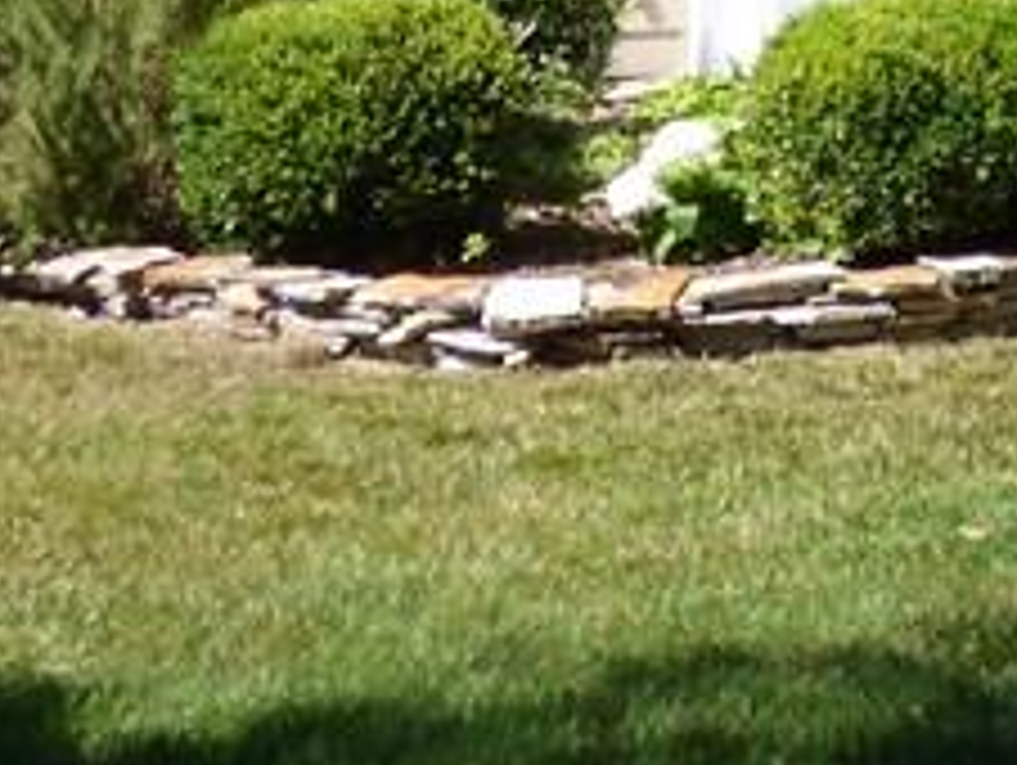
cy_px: -529
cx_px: 1474
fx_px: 3059
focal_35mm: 104
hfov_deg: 17.2
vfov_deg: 13.1
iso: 100
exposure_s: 1/800
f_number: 3
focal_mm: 4.11
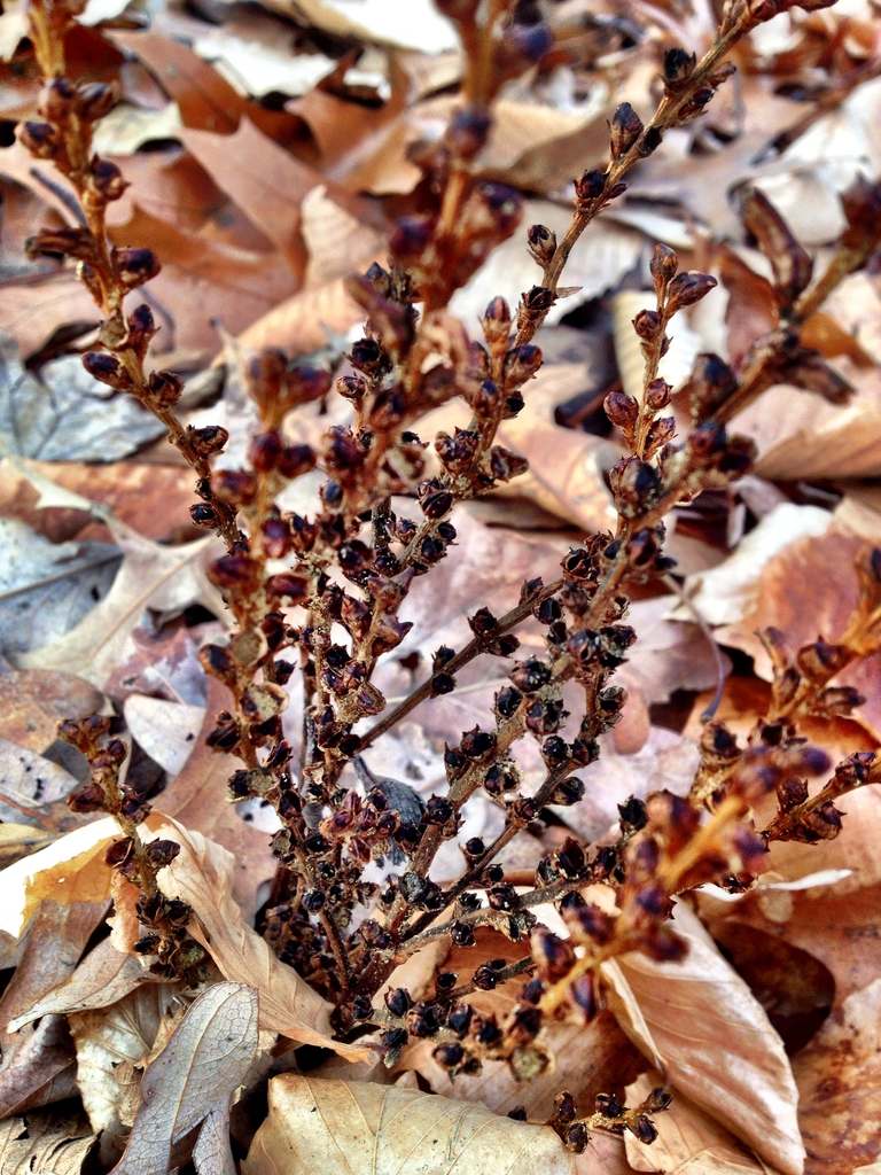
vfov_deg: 52.6
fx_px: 1188
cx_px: 440
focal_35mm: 35
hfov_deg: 40.7
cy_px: 588
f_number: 2.4
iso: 64
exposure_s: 1/120
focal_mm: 4.28
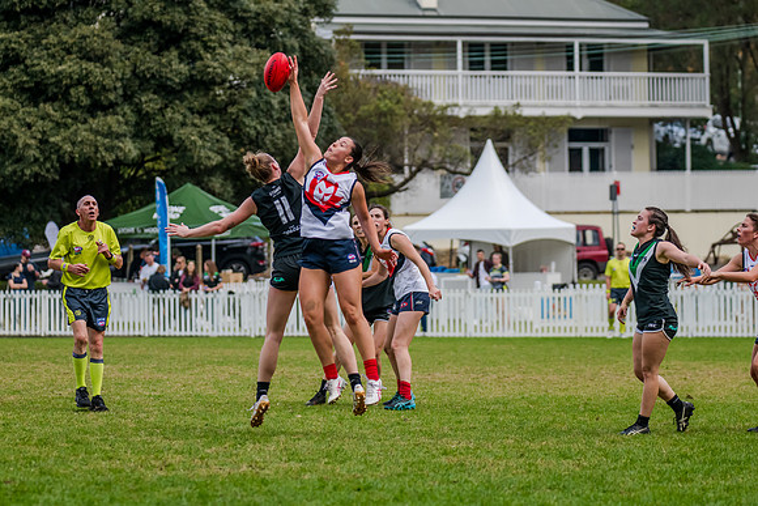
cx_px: 349
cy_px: 238
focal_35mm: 196
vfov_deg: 7.0
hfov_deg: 10.5
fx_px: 4136
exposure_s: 1/2000
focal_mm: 180
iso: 800
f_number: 4.5
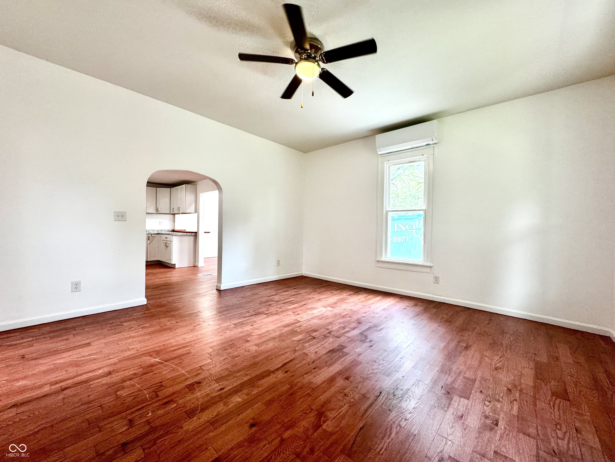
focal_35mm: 14
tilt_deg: -1.8
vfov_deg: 85.7
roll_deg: -1.4
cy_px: 231
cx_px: 308
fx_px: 249
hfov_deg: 102.1
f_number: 2.2
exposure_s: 1/120
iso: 200
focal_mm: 2.22
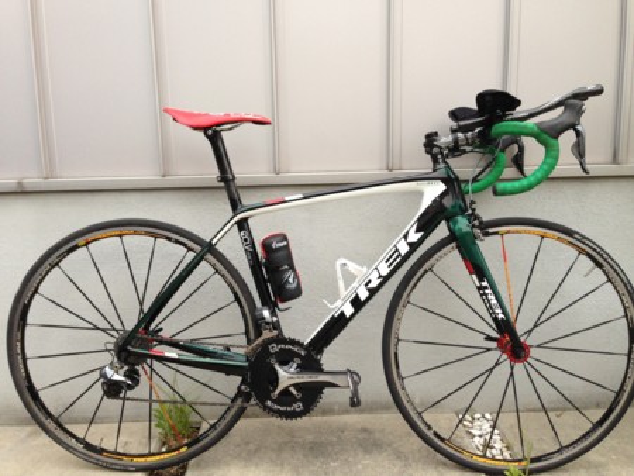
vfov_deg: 43.0
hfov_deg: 55.3
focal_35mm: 33
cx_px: 317
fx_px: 605
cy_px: 238
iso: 64
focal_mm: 4.12
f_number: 2.4
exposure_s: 1/60
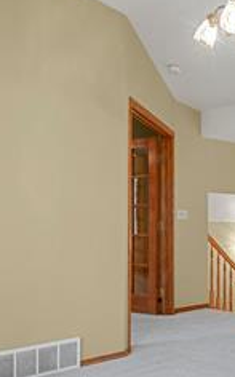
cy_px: 219
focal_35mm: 47
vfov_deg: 42.6
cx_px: 256
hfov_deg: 25.4
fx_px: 483
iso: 250
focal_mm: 17
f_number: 8
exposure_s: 10
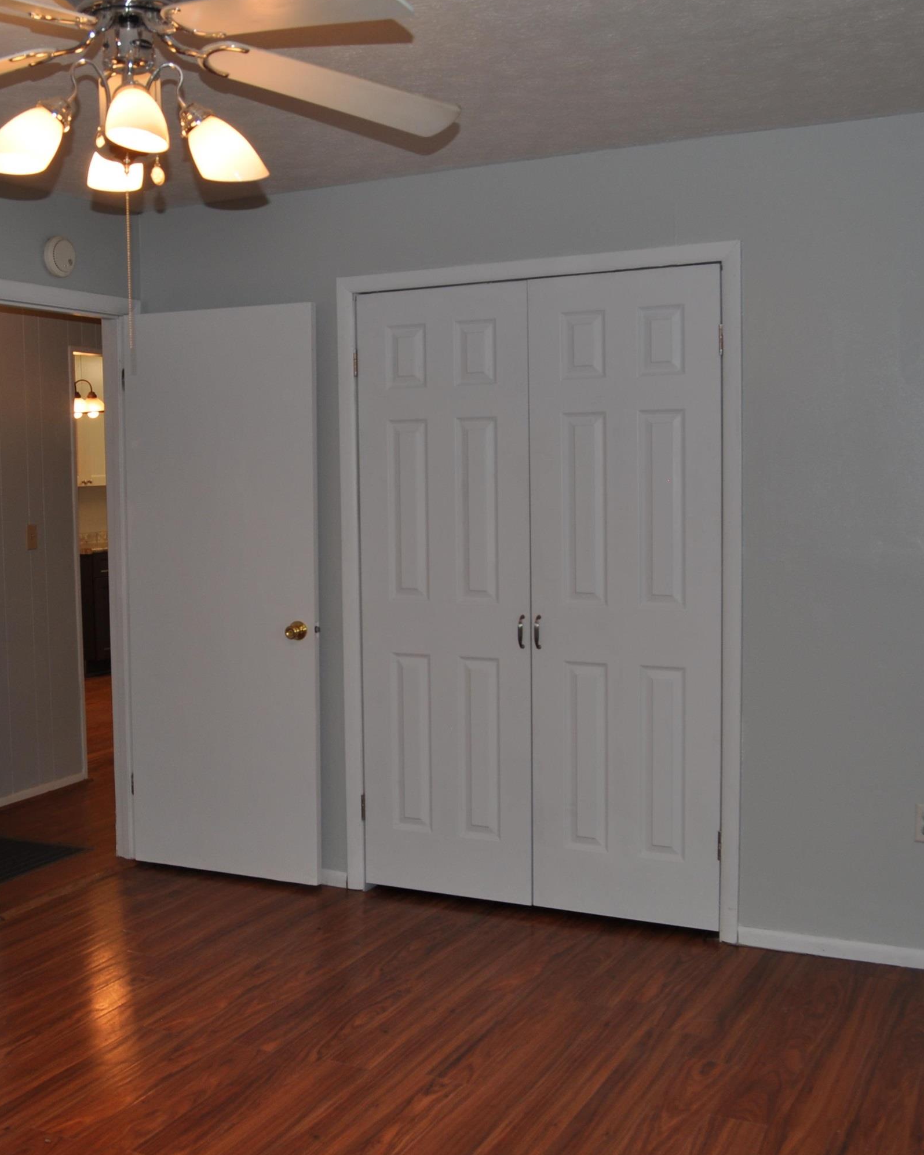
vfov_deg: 46.8
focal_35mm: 39
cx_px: 304
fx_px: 1333
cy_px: 573
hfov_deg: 37.8
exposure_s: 1/30
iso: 200
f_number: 5.6
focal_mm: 18
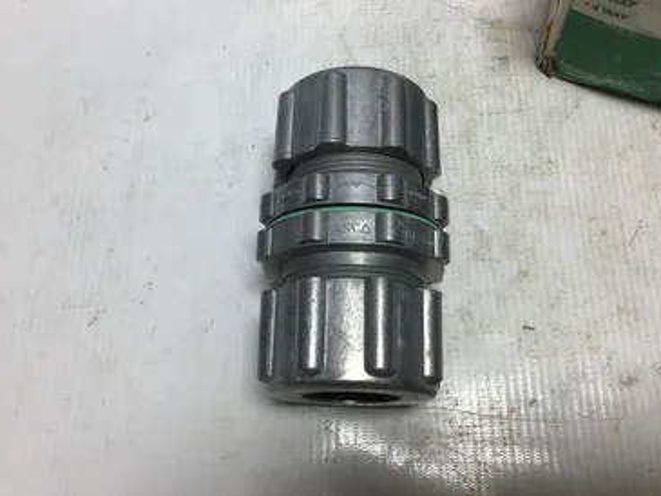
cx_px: 346
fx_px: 649
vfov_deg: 41.8
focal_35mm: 34
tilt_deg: -69.5
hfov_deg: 53.9
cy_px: 228
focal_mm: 3.3
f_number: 2.4
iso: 25
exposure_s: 1/193
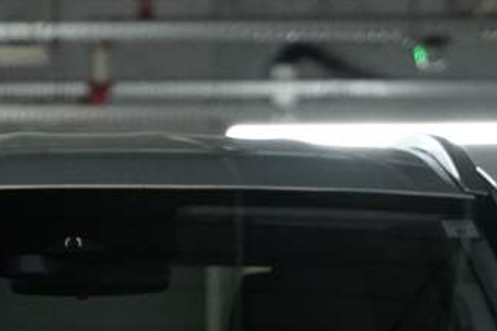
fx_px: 5285
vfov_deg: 3.6
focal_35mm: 383
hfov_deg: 5.4
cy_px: 656
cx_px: 57
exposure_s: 1/80
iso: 3200
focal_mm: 70
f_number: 2.8
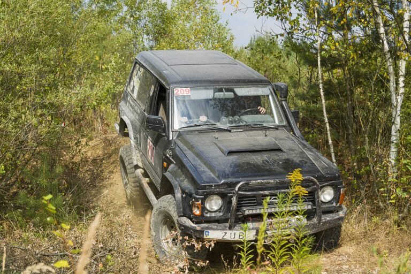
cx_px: 206
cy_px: 137
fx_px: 662
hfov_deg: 34.5
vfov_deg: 23.4
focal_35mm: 58
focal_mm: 58
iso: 200
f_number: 4.5
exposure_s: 1/400
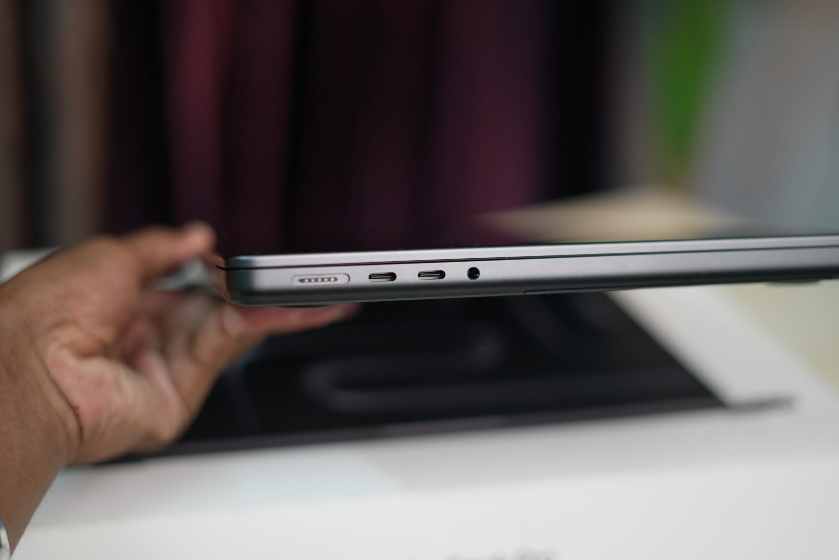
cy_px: 280
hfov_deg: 39.6
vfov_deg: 27.0
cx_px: 420
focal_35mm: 50
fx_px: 1166
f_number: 1.8
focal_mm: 50
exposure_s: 1/100
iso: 640
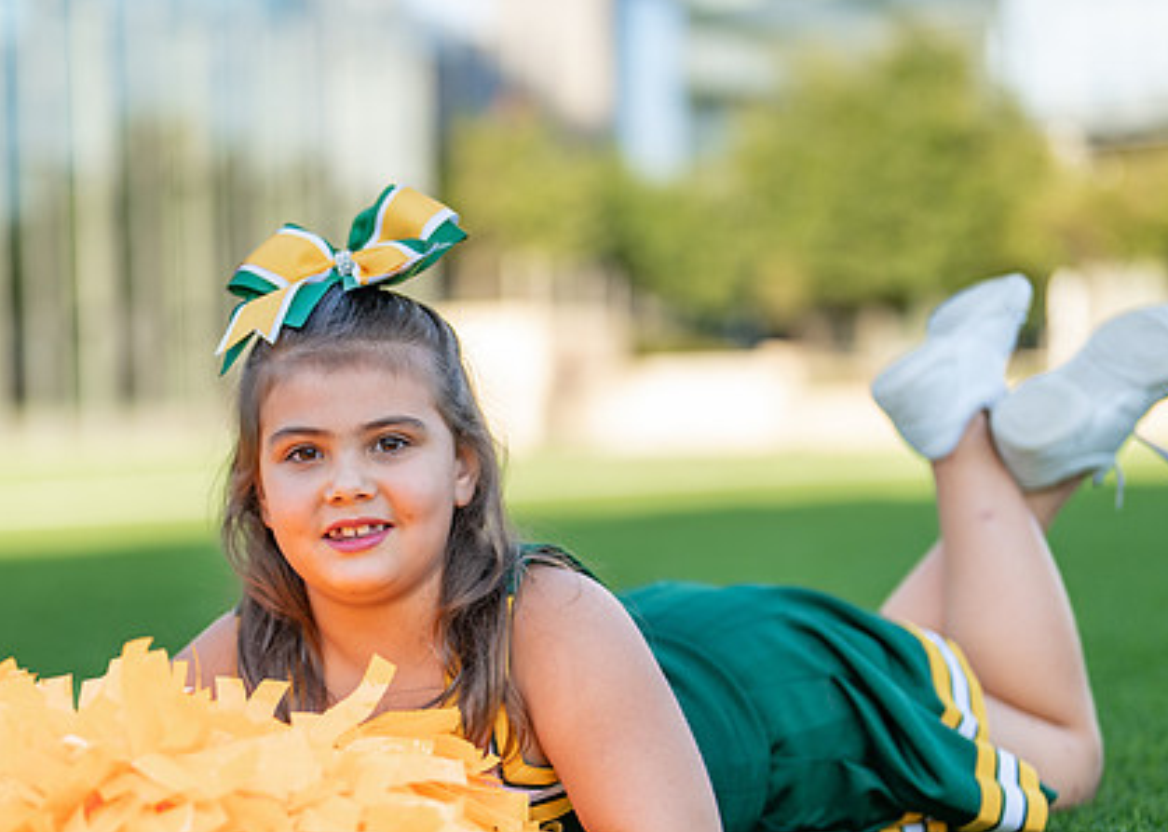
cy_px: 575
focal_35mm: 84
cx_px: 359
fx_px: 2785
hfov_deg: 23.5
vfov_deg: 17.0
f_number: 1.2
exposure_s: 1/1600
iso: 100
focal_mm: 50
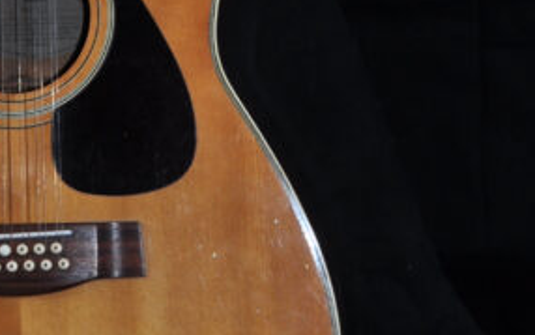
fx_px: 2553
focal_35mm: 175
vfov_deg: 7.4
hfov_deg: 11.9
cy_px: -187
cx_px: 24
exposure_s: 1/200
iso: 200
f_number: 4.2
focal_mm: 32
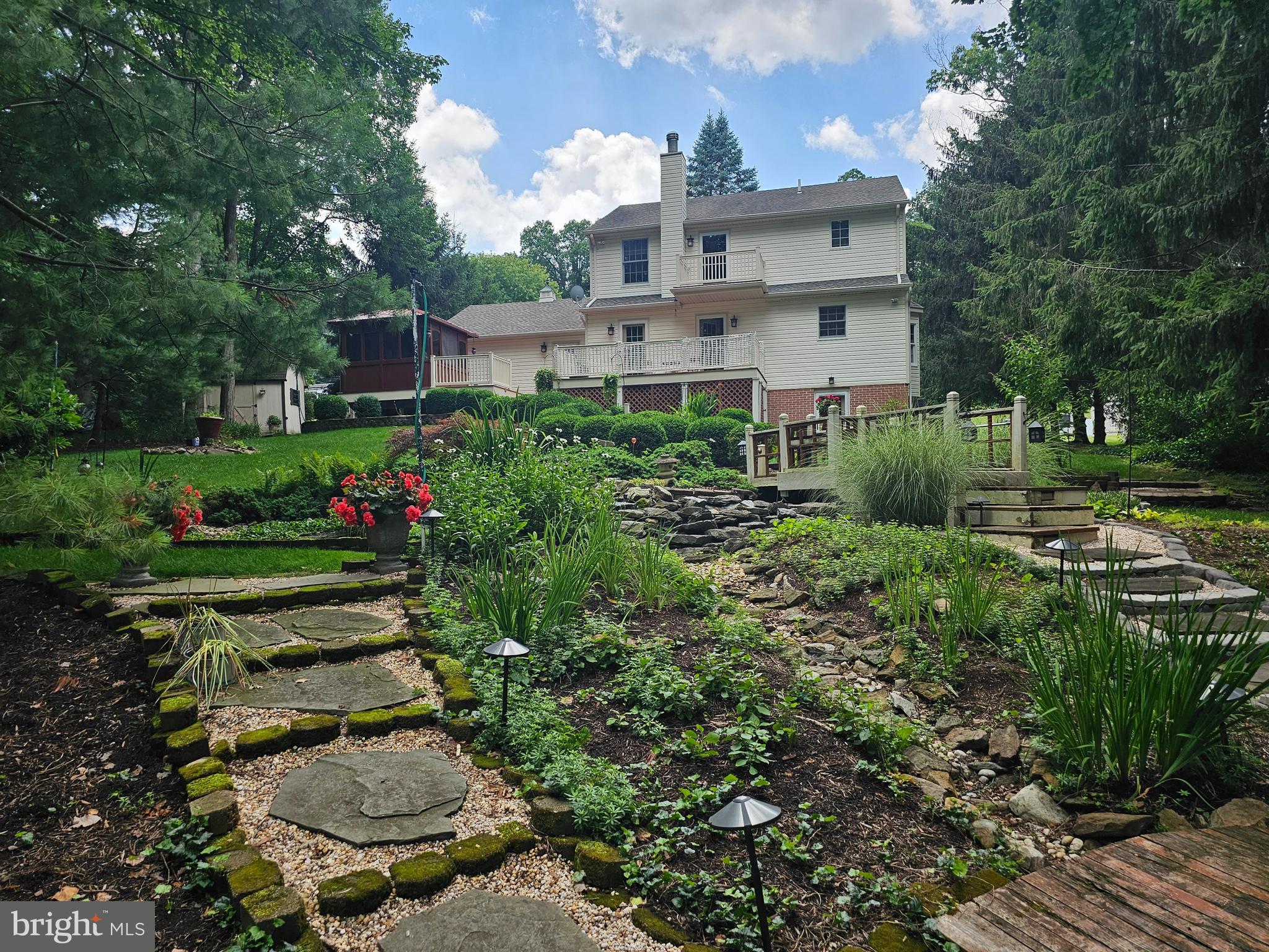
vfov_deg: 58.9
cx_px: 634
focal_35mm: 23
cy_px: 476
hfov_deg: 73.9
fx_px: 843
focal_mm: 6.3
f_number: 1.7
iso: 20
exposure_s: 1/411
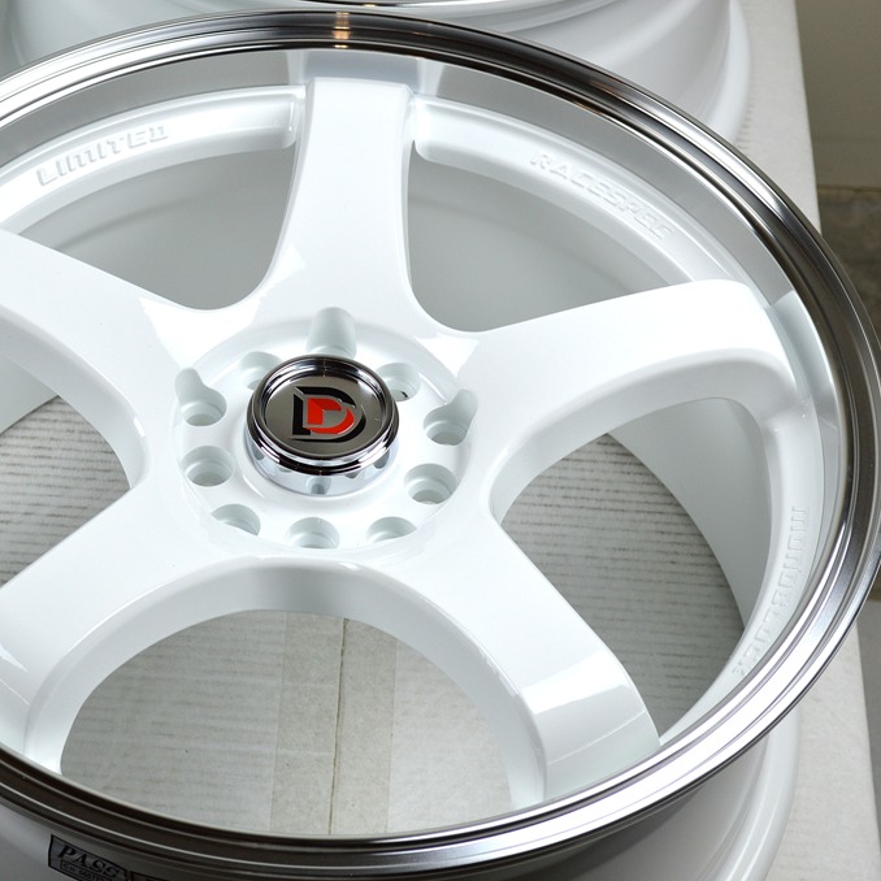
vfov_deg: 22.5
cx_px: 291
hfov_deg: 22.4
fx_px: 2217
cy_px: 441
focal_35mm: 77
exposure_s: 1/125
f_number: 8
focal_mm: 40
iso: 250
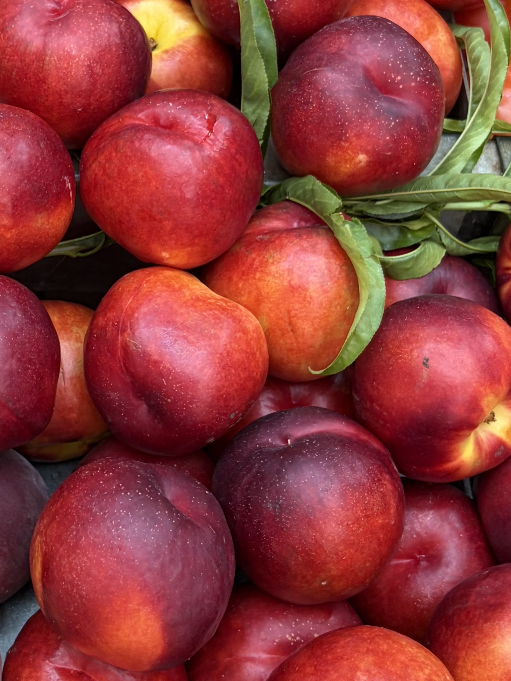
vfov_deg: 24.3
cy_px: 214
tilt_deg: -50.7
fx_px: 1575
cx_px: 40
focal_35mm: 80
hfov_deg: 18.1
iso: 80
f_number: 1.6
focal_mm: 5.96
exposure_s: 1/100
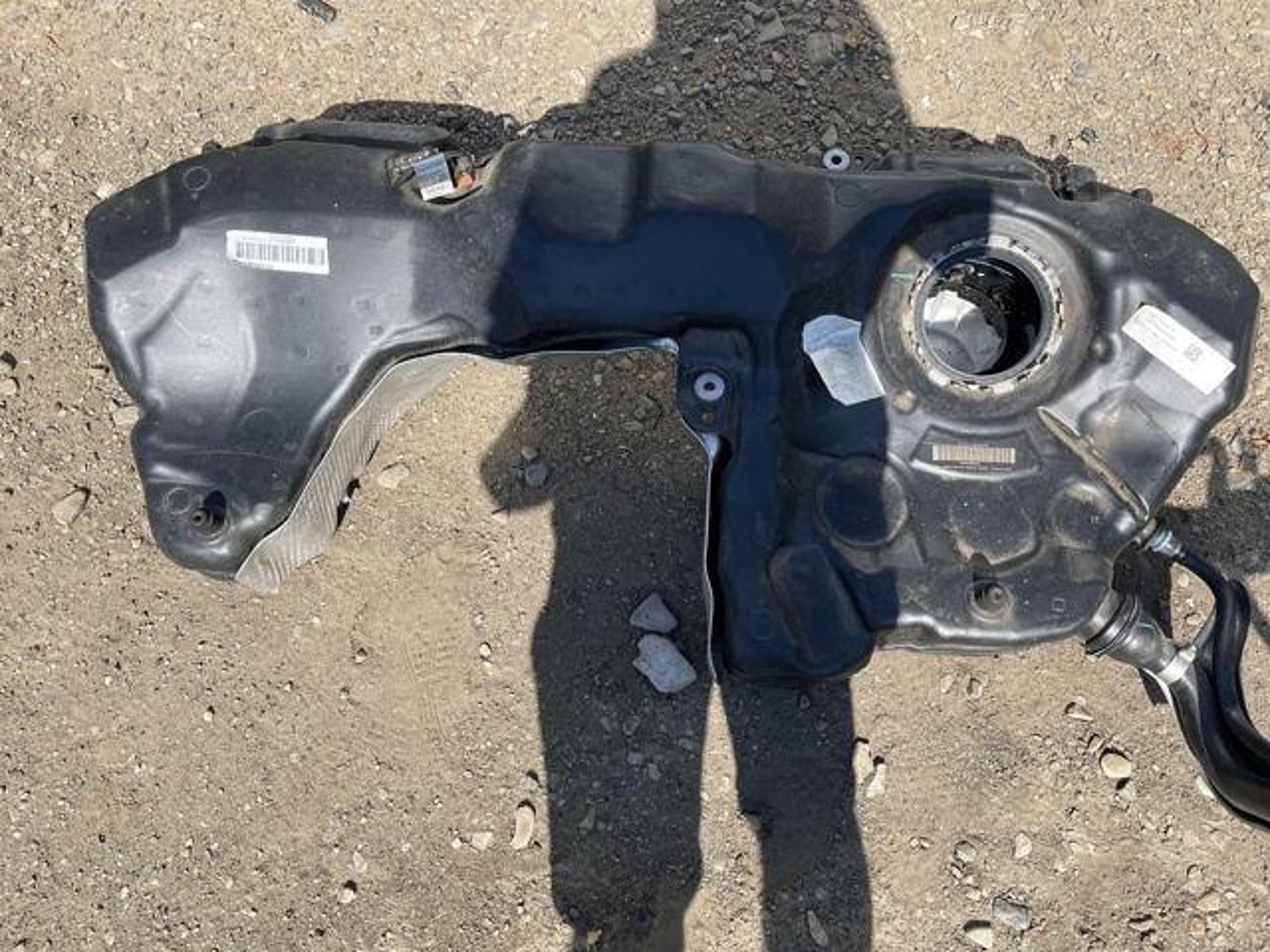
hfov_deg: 69.4
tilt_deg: -71.6
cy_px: 476
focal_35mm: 25
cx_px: 635
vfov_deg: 54.9
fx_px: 917
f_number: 1.6
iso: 32
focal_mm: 5.1
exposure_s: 1/1946
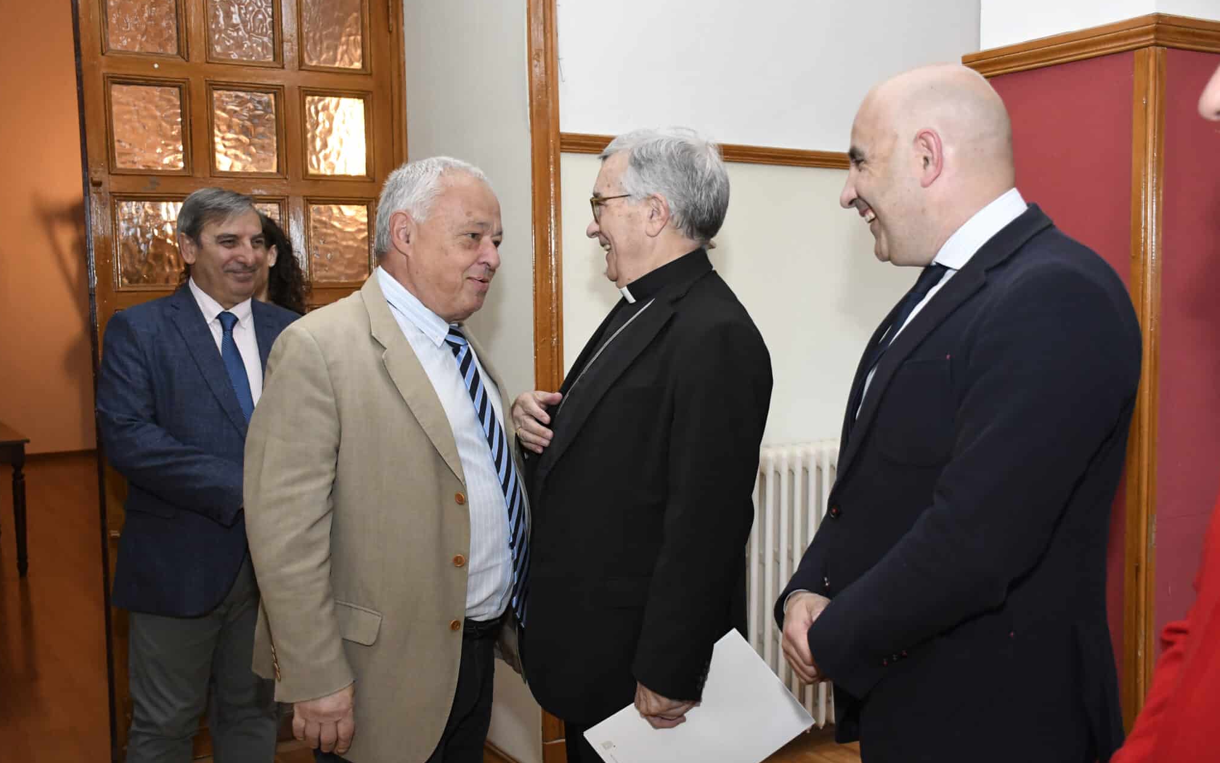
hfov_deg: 54.6
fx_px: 1181
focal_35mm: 36
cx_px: 608
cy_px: 386
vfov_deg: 35.8
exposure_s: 1/250
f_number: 3.8
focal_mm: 23
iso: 3200
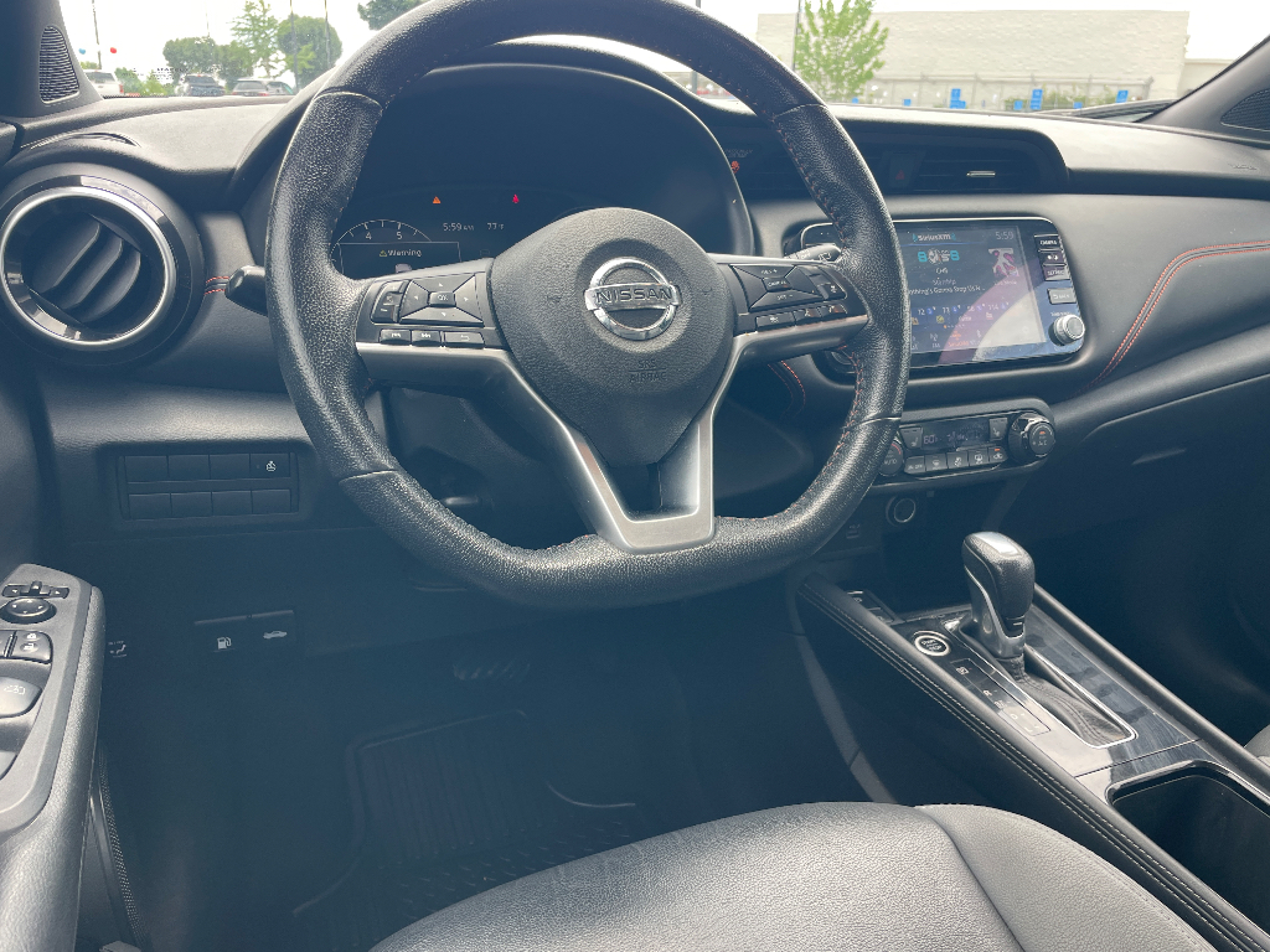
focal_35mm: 26
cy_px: 476
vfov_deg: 53.1
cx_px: 635
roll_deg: -1.5
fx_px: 954
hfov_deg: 67.3
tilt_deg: -19.8
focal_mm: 4.2
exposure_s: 1/156
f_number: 1.6
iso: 32
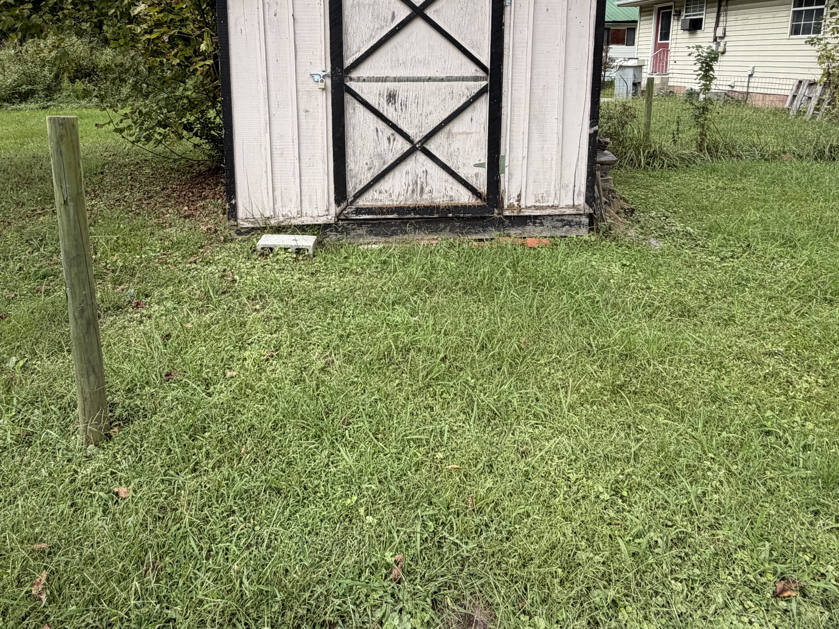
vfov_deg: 54.6
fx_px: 582
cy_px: 172
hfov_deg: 71.5
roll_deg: +0.9
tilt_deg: -11.3
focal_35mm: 24
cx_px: 398
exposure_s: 1/686
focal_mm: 2.22
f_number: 2.2
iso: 40
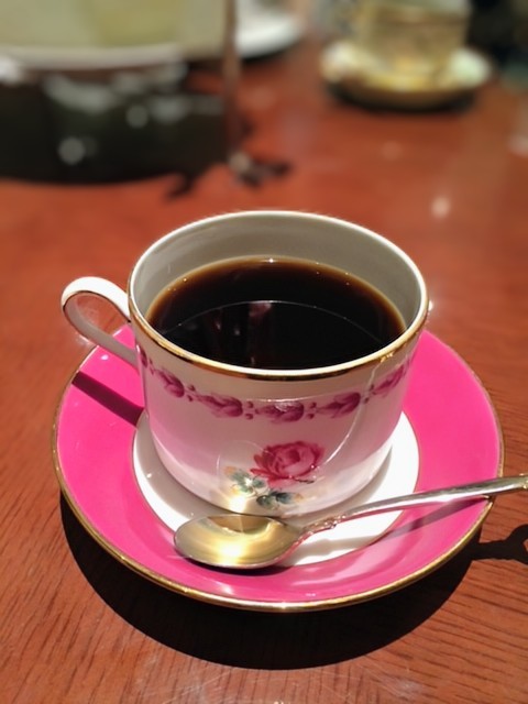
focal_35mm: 30
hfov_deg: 46.8
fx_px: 610
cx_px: 264
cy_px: 352
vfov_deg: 60.0
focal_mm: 4.12
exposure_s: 1/30
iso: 250
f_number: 2.2
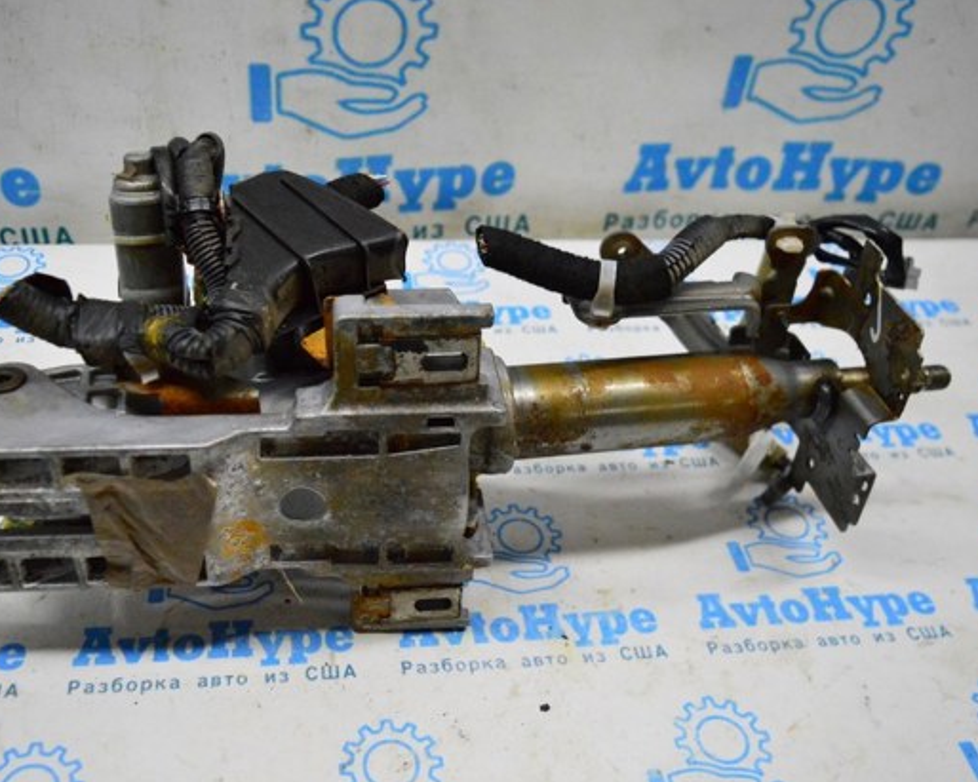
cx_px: 400
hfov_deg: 51.3
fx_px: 1013
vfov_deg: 42.2
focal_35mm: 35
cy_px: 397
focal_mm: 20
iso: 6400
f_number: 3.8
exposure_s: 1/1000
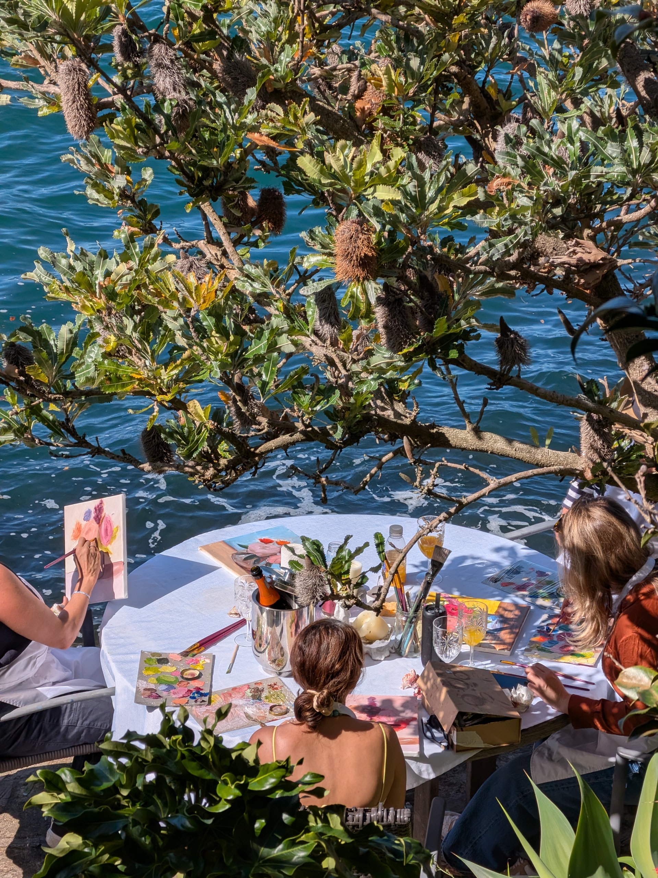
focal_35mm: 110
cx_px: 329
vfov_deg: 17.9
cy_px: 439
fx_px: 2788
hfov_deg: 13.5
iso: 50
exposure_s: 1/1437
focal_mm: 14.2
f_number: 3.05
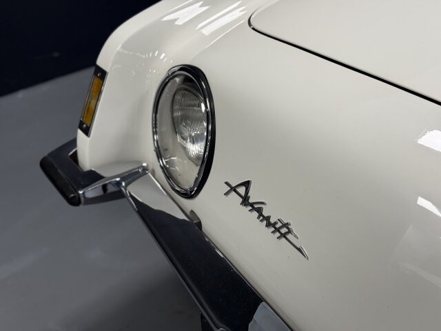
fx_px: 612
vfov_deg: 30.3
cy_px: 166
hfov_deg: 39.7
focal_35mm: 48
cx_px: 220
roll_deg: +1.1
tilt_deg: -35.3
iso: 125
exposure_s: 1/116
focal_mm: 6.76
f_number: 1.78
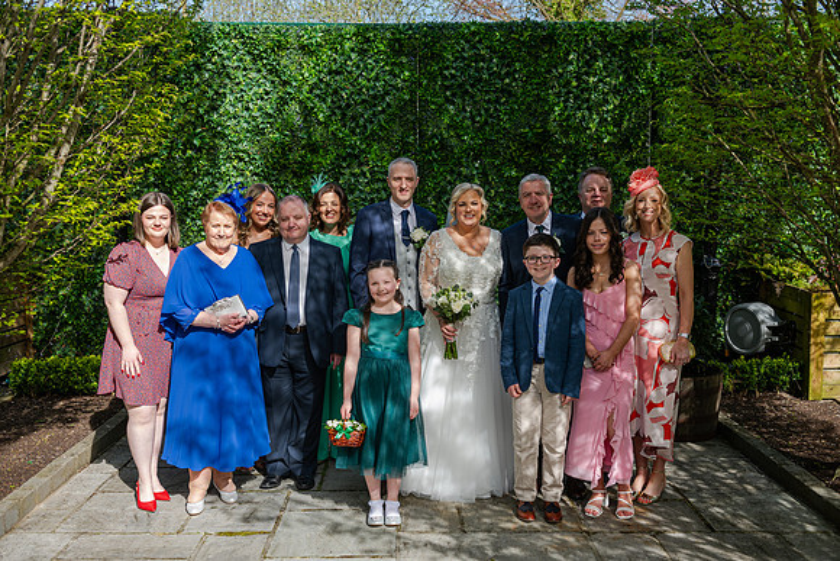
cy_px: 280
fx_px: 887
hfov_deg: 50.7
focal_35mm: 38
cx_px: 420
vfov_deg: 35.1
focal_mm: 38
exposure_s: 1/250
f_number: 5
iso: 100
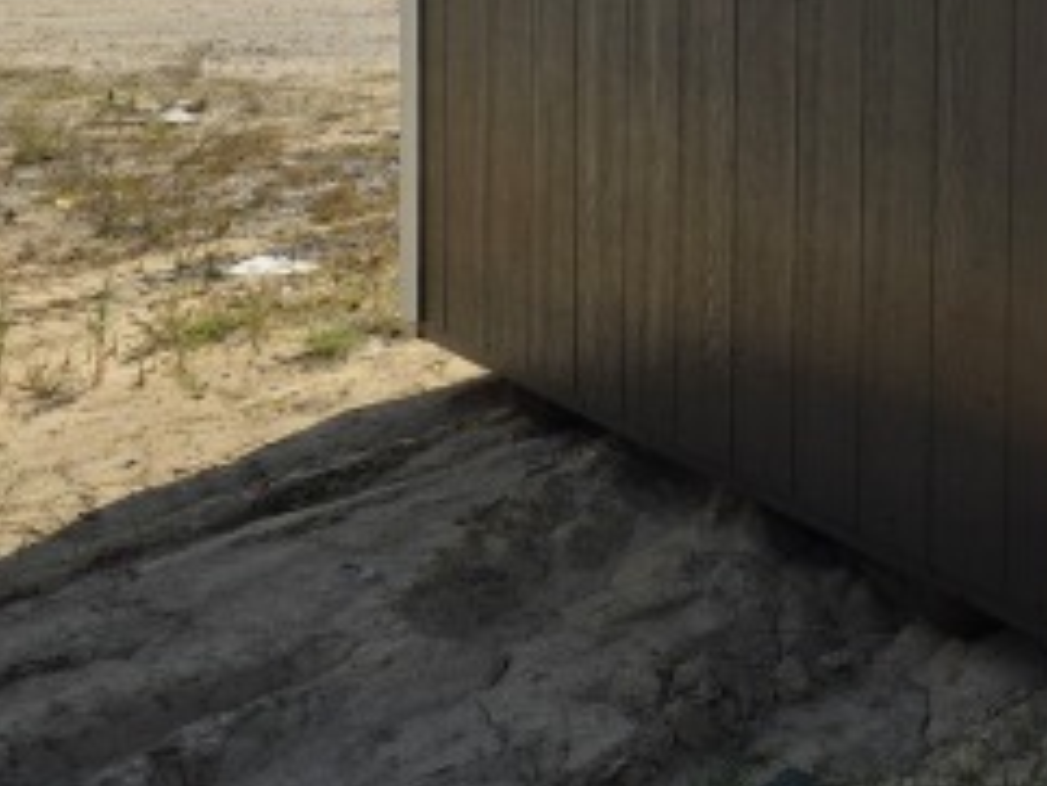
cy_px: -182
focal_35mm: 61
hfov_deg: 29.1
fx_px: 1846
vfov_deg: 22.0
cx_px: 1103
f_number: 1.7
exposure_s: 1/7944
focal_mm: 6.3
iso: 64
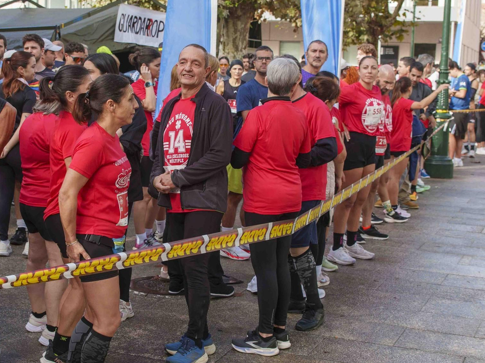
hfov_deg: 28.0
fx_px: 967
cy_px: 193
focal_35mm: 69
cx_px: 166
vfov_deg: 21.3
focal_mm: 28
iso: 125
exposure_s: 1/400
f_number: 3.5
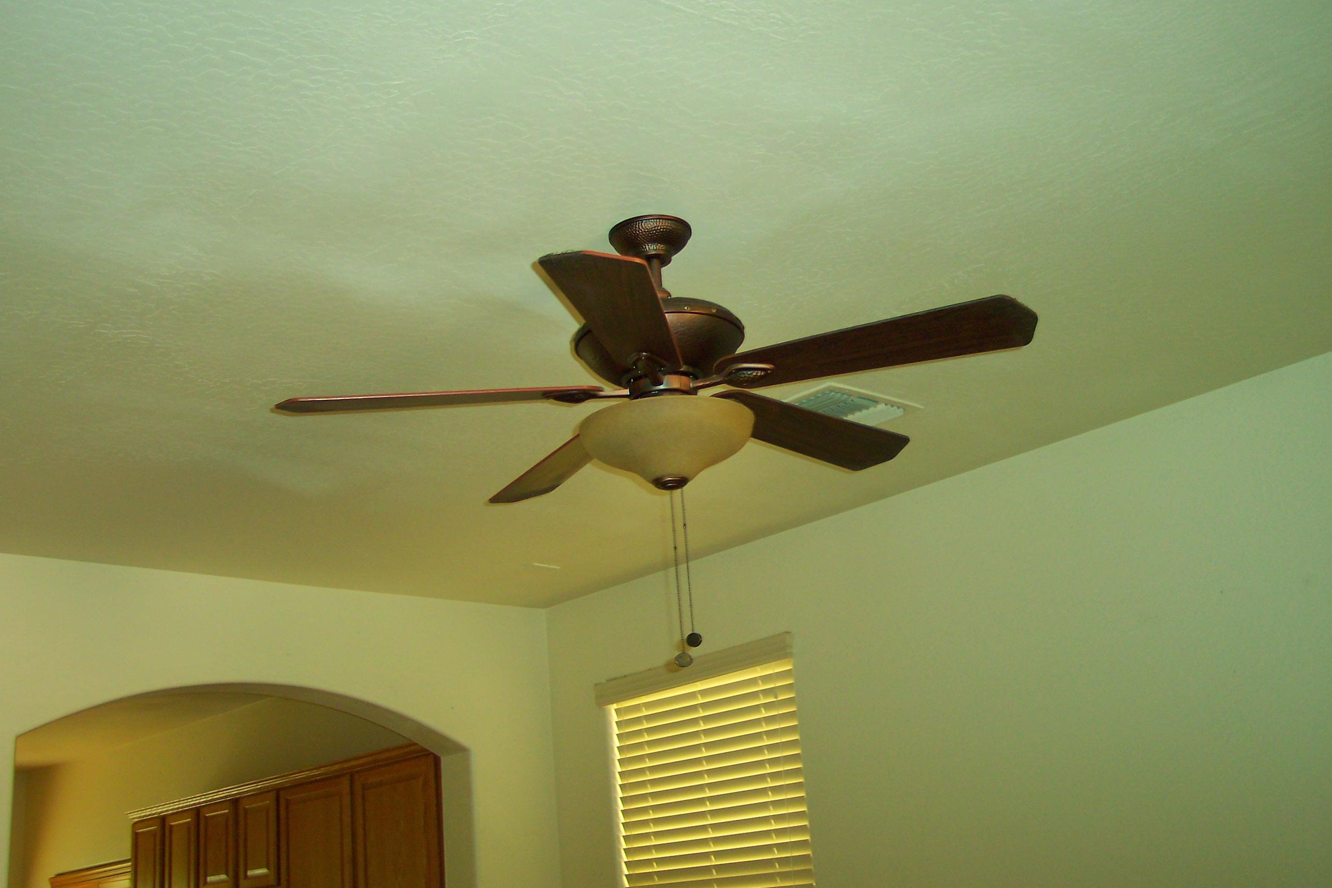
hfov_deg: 48.5
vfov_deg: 33.4
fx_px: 1480
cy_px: 429
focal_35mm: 40
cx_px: 661
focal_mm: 8
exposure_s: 1/30
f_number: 2.8
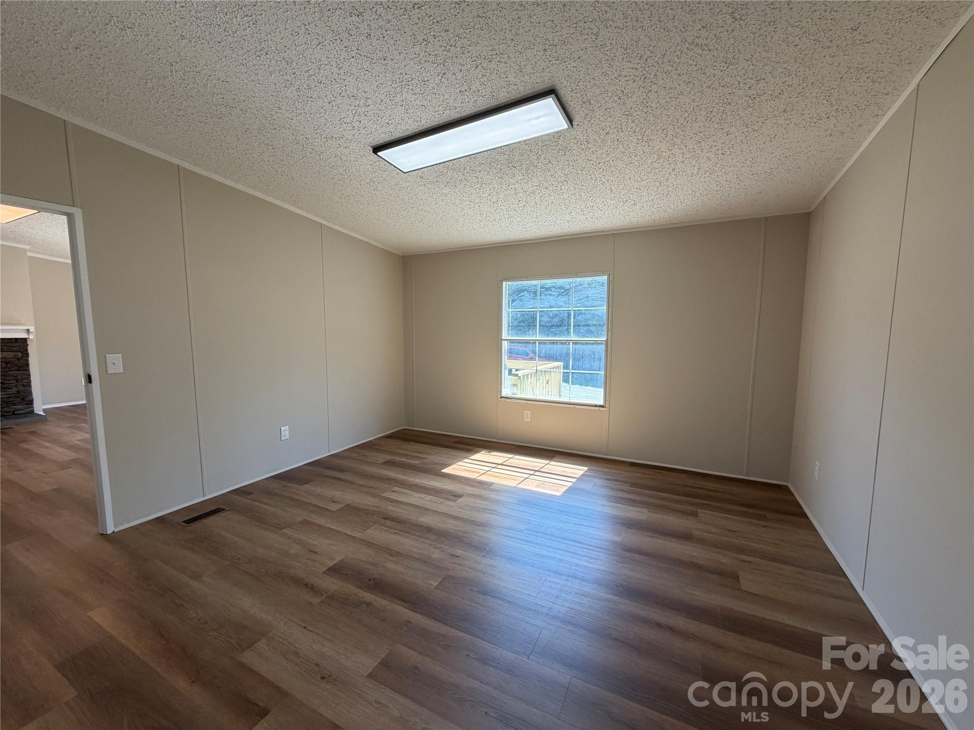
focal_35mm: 14
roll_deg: -0.2
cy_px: 365
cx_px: 487
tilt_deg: -6.1
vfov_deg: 85.7
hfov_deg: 102.1
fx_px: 394
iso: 64
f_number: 2.2
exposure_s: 1/120
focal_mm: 2.22
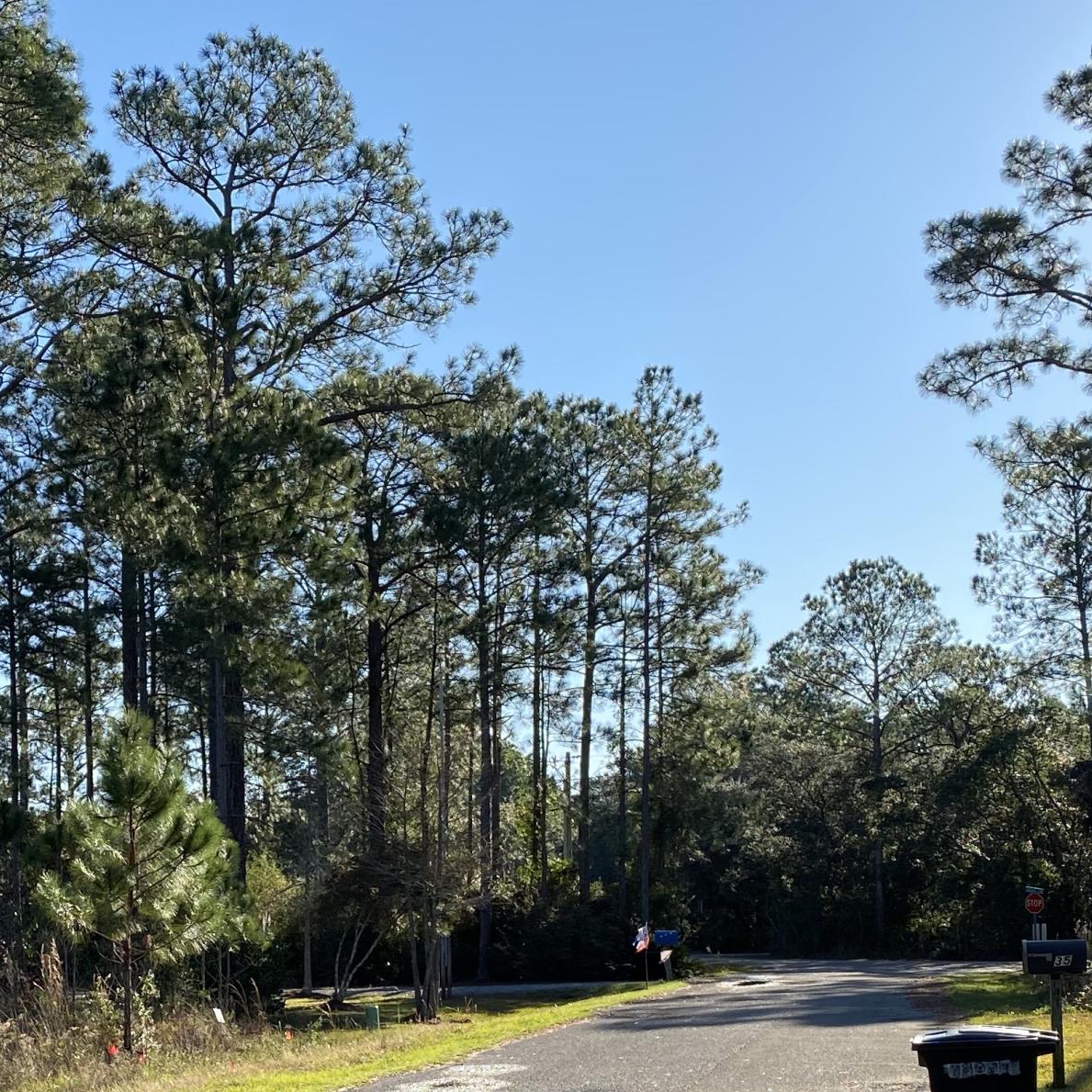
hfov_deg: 28.9
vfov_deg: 28.8
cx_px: 210
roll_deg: +0.7
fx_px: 2070
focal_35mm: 58
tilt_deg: +1.5
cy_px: 888
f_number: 1.8
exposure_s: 1/1147
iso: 32
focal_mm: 4.25
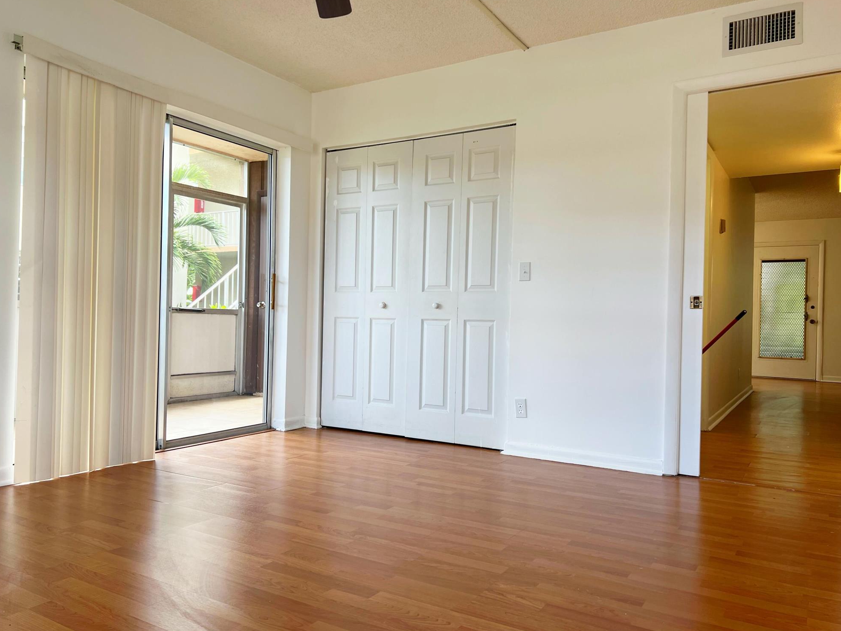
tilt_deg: -0.3
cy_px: 315
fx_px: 656
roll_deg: -1.4
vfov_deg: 51.4
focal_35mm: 27
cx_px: 418
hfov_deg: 65.3
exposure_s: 1/120
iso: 40
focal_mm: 5.7
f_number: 1.5
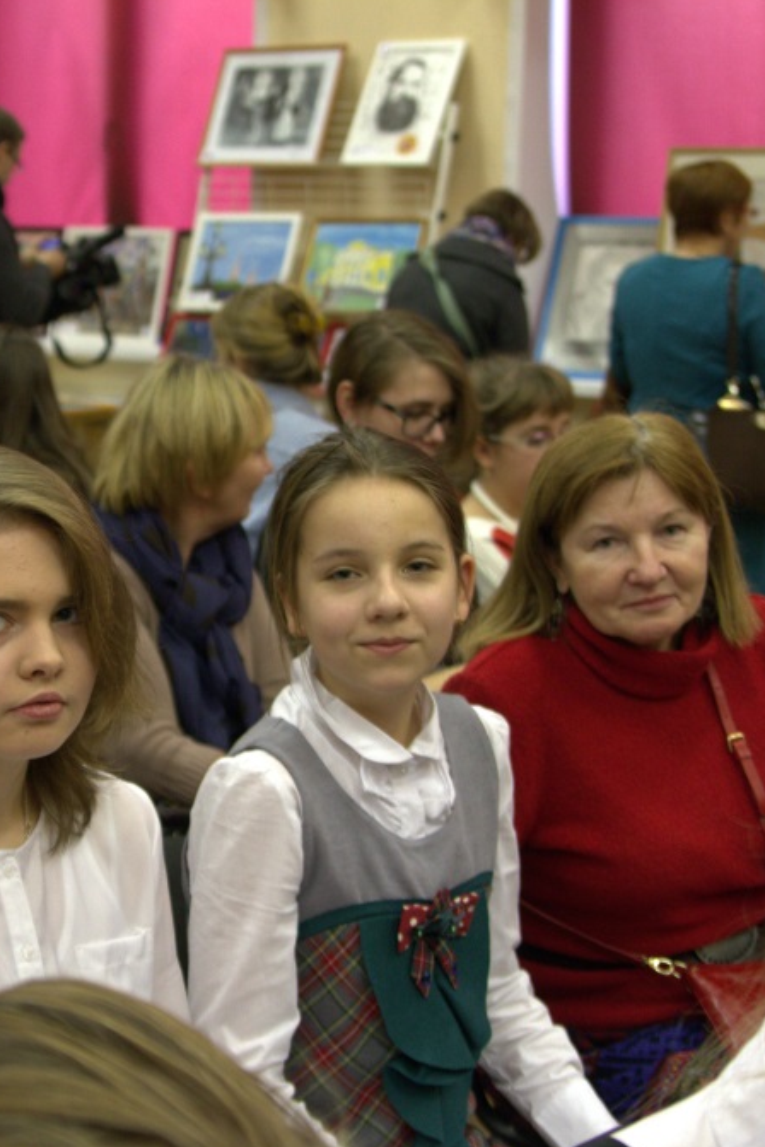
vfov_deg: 30.1
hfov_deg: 20.0
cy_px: 577
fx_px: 2135
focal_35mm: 67
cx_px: 114
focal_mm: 28
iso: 800
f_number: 2.8
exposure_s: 1/40
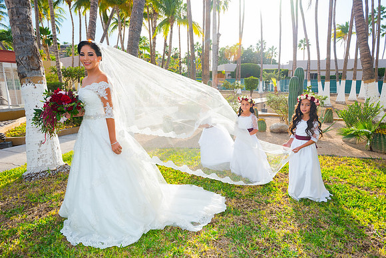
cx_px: 193
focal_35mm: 22
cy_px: 129
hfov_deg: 78.6
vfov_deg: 57.3
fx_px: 236
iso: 320
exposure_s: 1/250
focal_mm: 22
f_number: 5
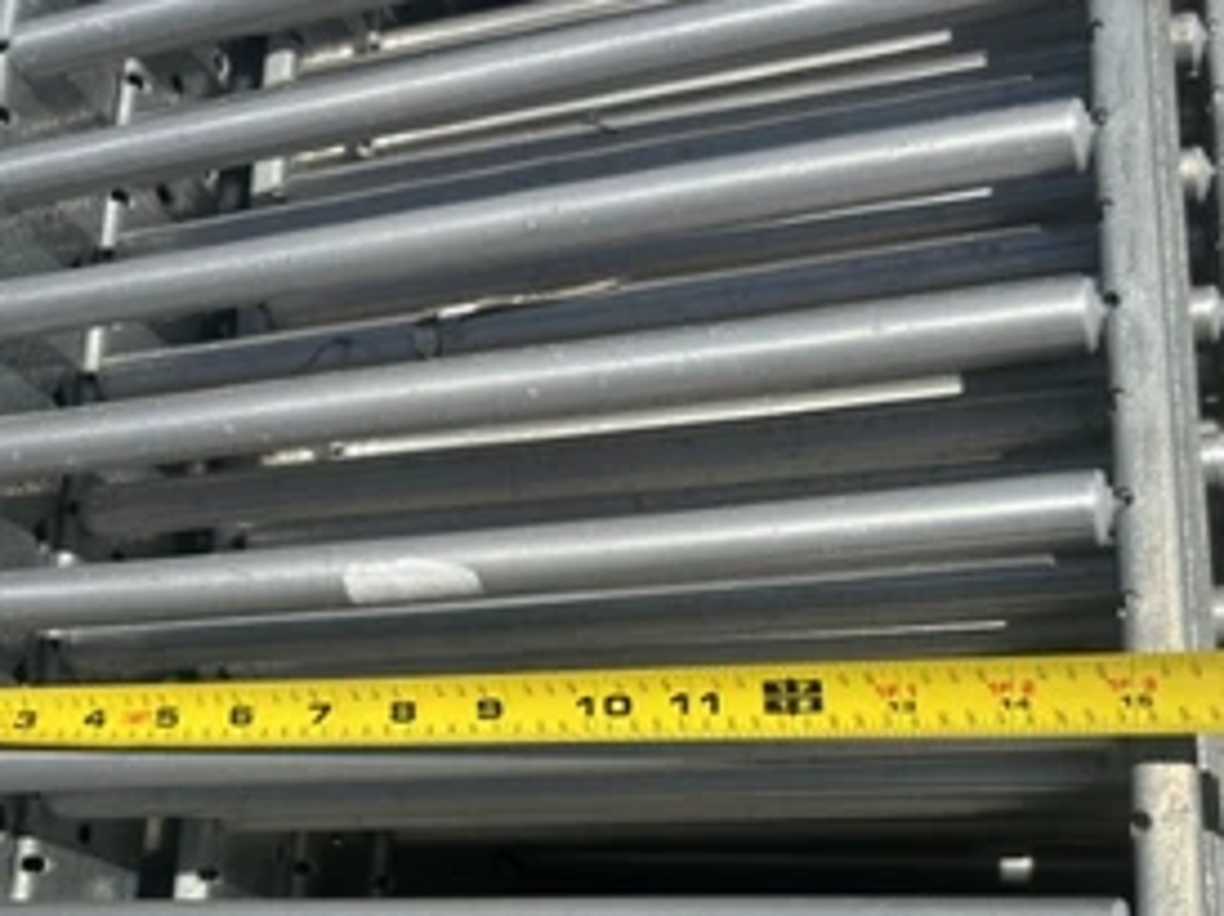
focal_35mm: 38
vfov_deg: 37.0
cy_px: 652
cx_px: 701
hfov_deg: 48.9
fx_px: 1342
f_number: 1.6
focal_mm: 5.96
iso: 50
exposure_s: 1/5952
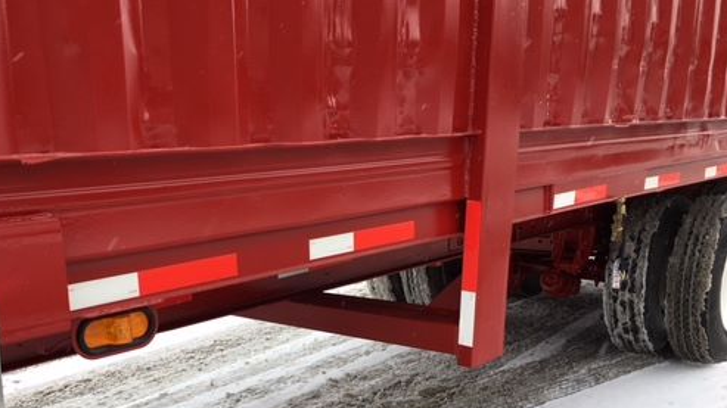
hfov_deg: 48.9
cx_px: 267
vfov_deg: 28.4
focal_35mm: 41
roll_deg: +2.2
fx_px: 790
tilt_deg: -13.5
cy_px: 327
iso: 25
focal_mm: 4.15
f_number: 2.2
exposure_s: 1/275
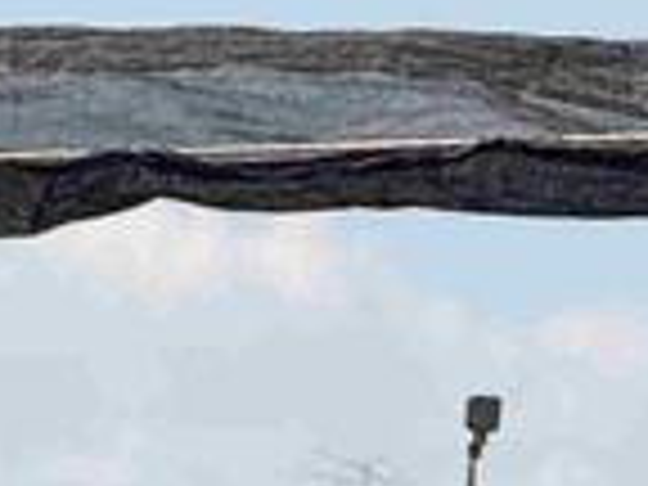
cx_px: -1058
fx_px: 12505
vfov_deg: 2.2
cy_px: 1120
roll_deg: -1.6
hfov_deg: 2.9
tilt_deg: +1.0
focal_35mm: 668
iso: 64
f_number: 2.8
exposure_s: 1/2024
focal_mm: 15.66
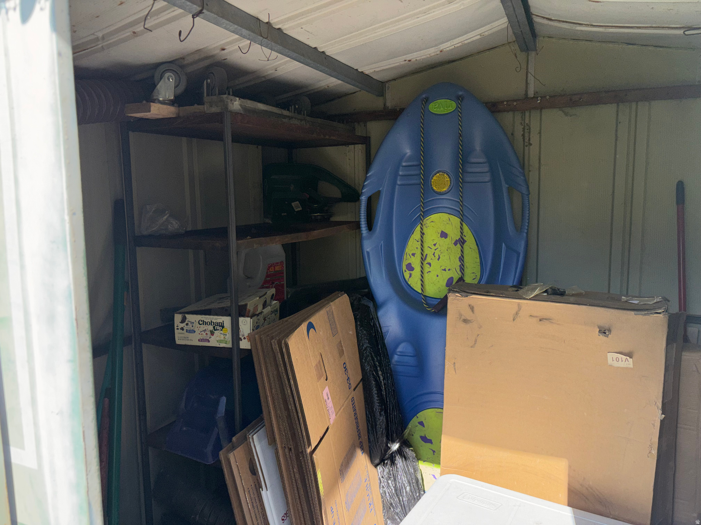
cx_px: 350
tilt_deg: -5.6
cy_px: 262
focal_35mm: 26
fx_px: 527
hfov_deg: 67.3
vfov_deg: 53.1
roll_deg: -0.1
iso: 32
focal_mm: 5.96
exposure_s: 1/1016
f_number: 1.6
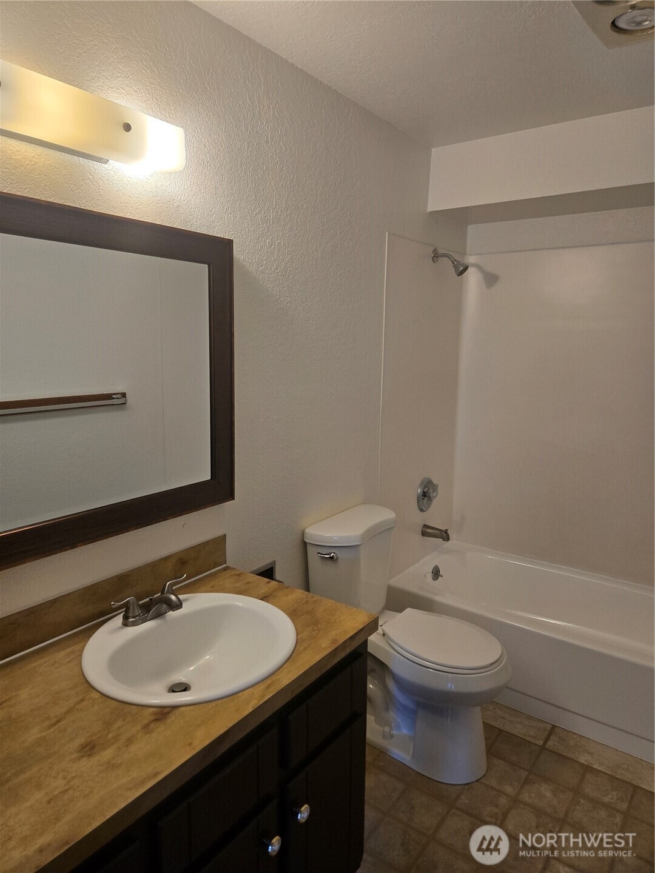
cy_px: 436
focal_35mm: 23
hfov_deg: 58.9
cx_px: 328
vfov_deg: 73.9
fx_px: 580
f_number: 1.8
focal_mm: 5.4
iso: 100
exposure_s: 1/120
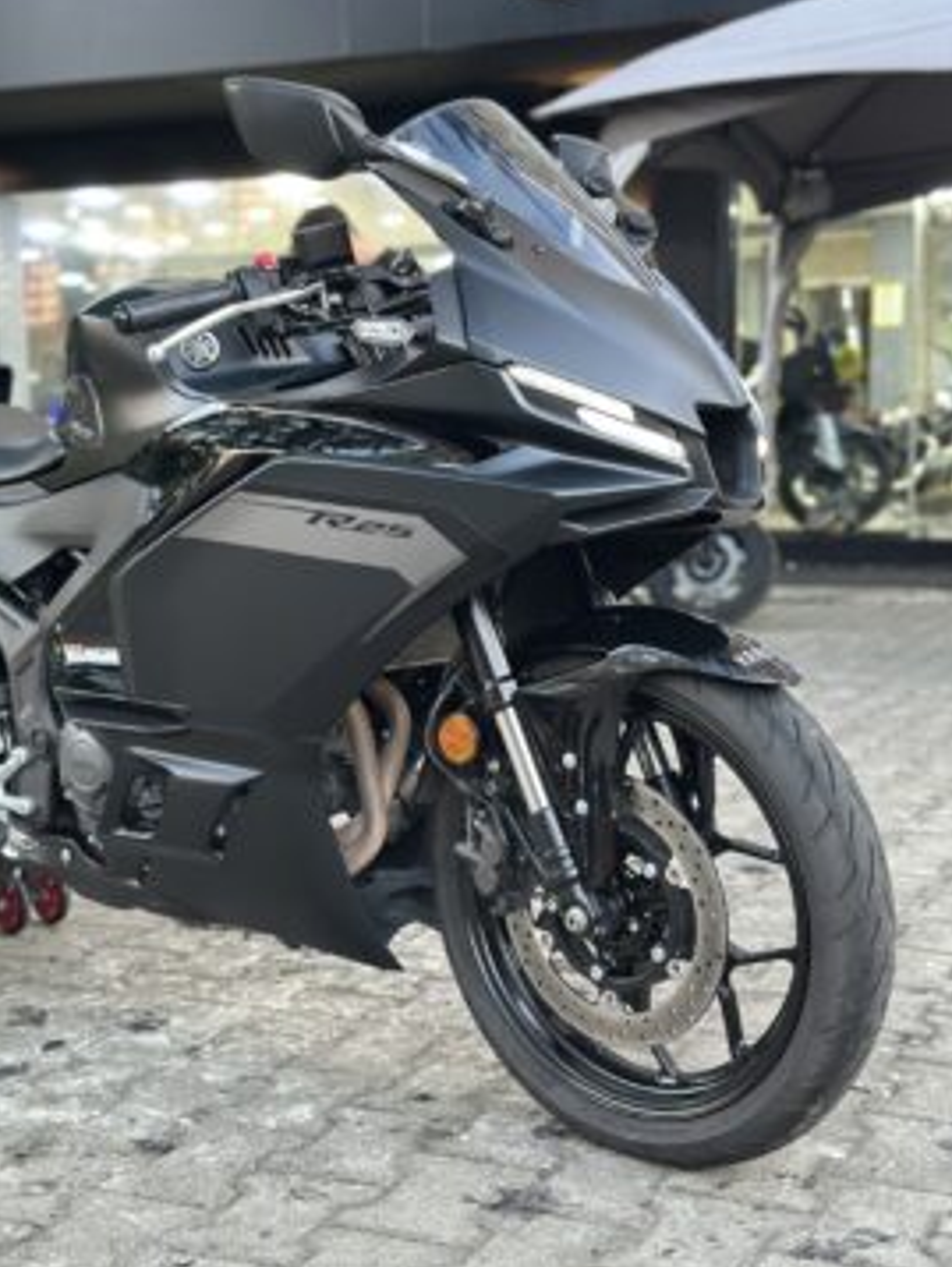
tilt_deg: -4.8
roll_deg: -1.0
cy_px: 642
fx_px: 1831
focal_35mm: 50
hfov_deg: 29.1
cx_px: 488
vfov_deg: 38.2
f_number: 1.78
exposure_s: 1/33
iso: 320
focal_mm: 6.86
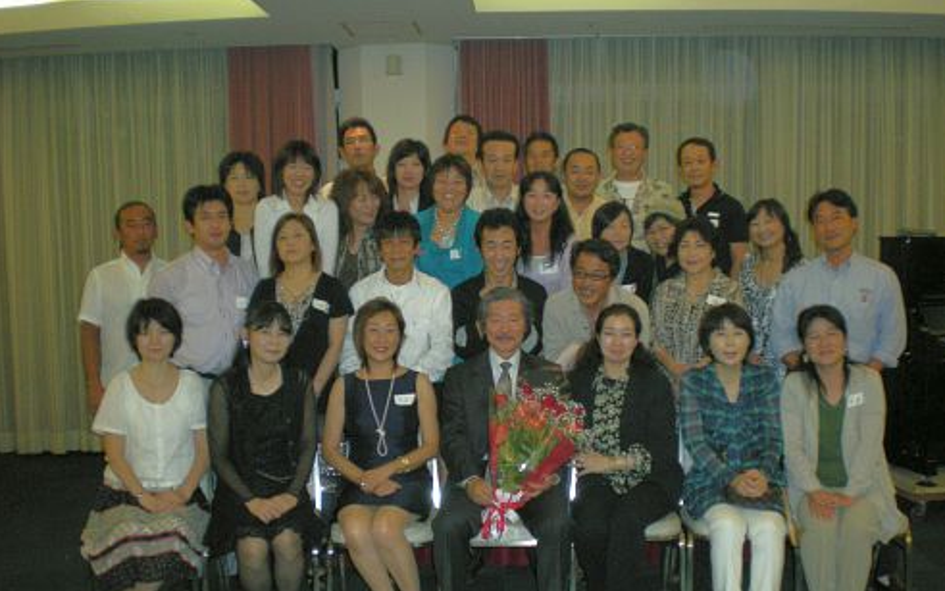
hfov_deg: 48.2
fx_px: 1056
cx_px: 470
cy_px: 355
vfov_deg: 31.2
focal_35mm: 41
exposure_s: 1/60
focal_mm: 6.3
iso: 305
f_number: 3.1
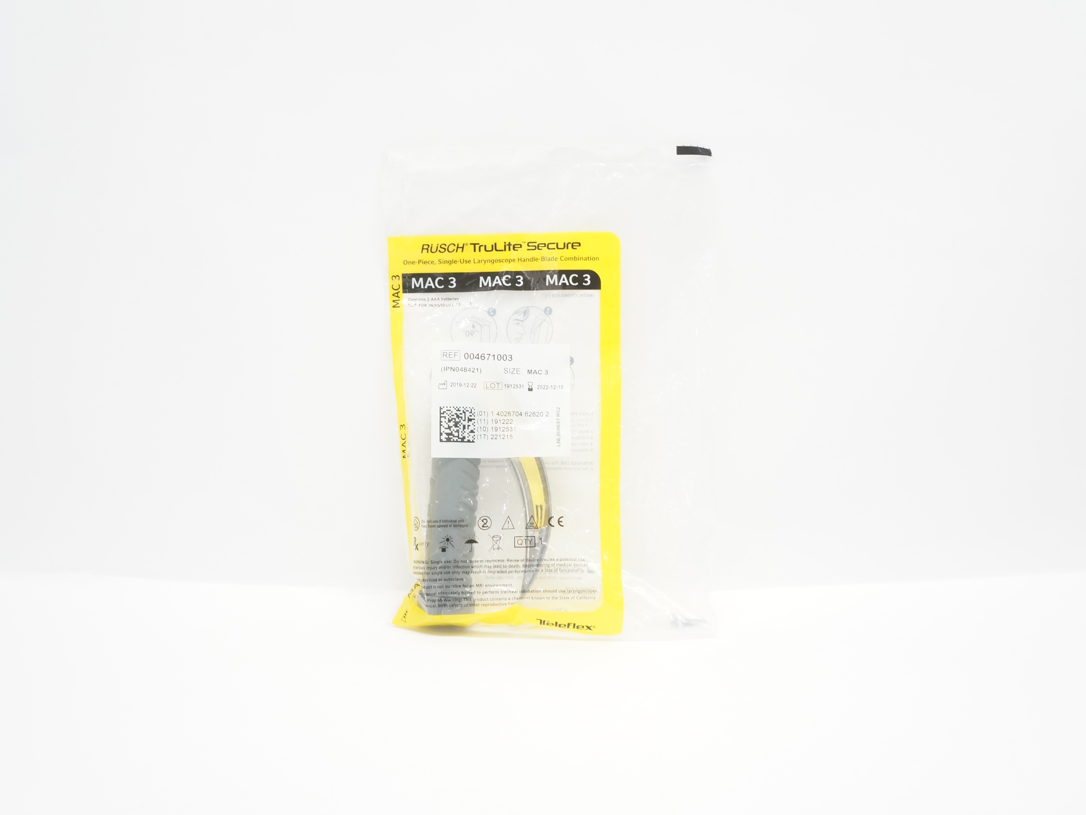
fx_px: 941
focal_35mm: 30
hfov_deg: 59.9
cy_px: 410
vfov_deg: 46.8
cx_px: 523
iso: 800
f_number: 5.6
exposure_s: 1/60
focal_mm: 18
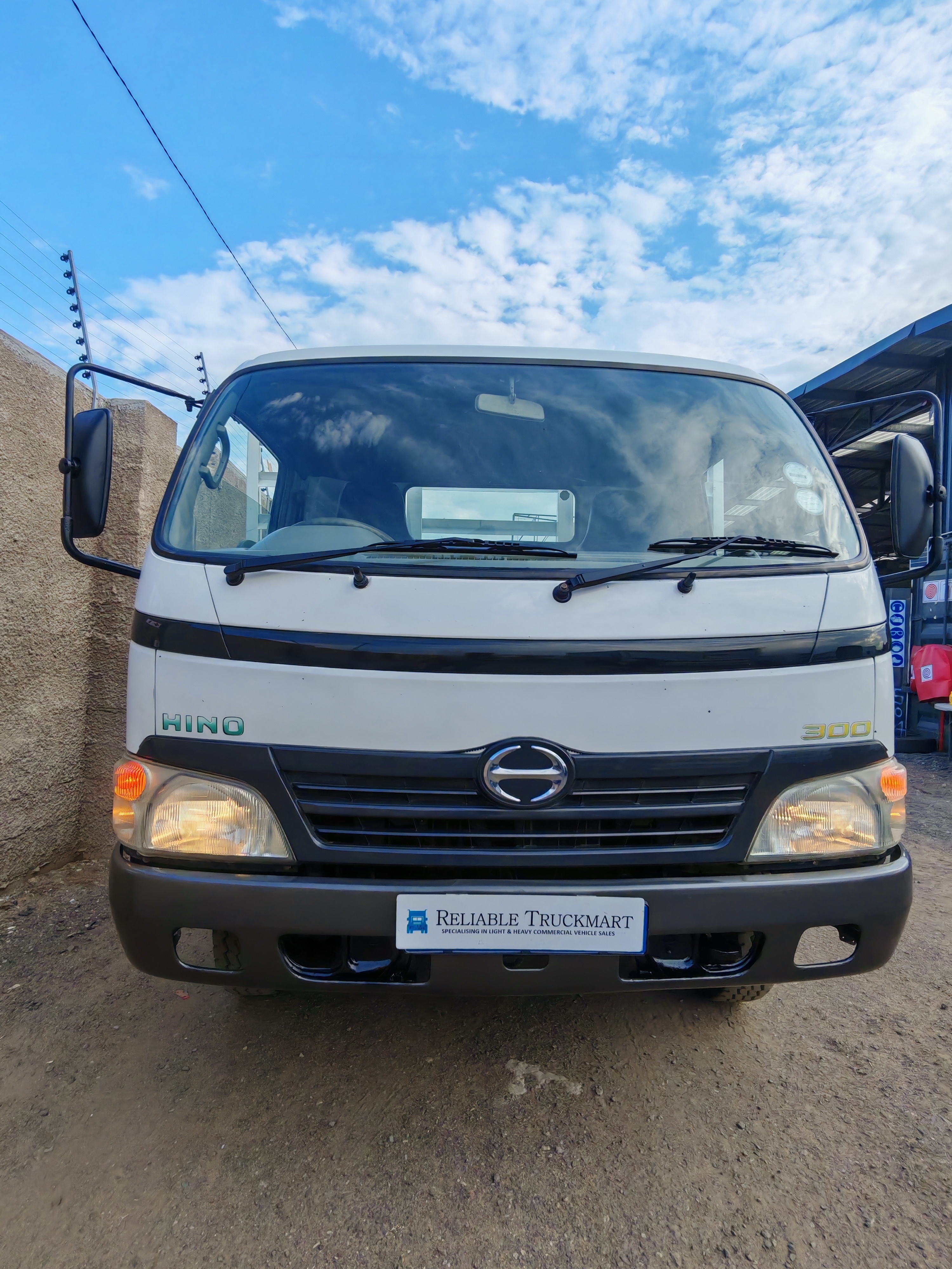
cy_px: 634
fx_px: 660
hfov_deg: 71.6
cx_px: 476
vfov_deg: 87.8
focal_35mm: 18
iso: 50
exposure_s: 1/620
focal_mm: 1.96
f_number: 2.2
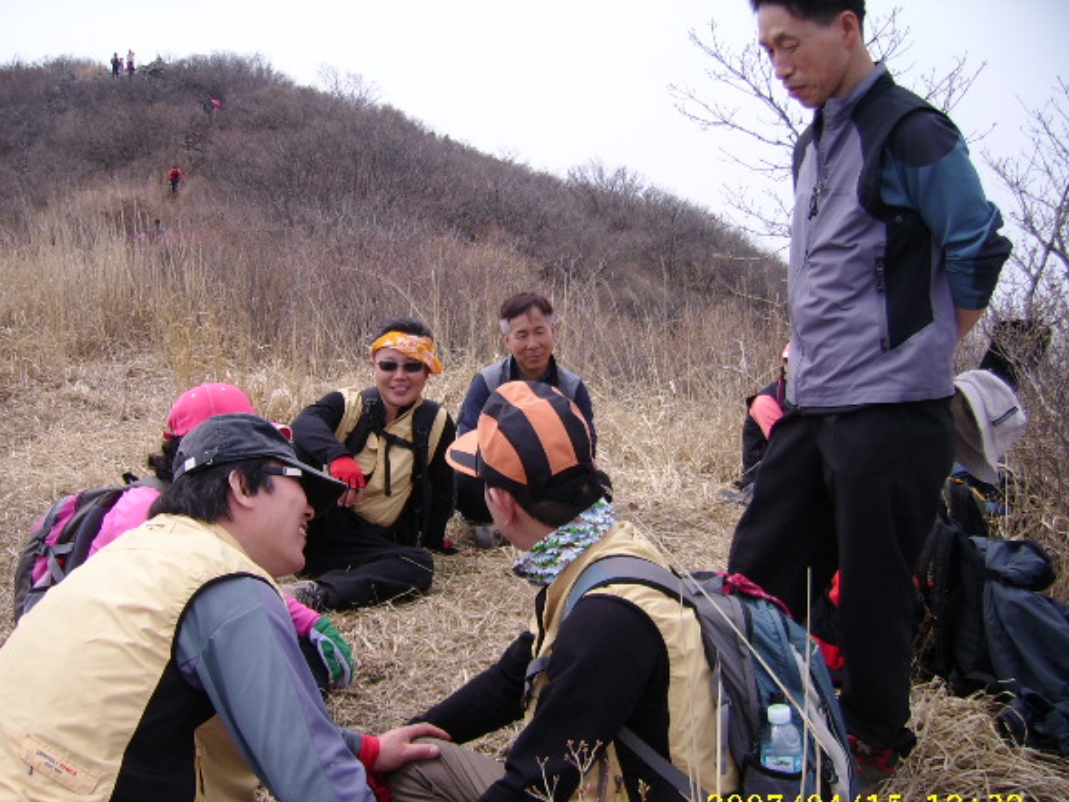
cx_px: 495
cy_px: 426
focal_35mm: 38
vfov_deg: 37.7
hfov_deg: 48.9
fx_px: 1174
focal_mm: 5.95
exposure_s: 1/841
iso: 50
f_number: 2.8
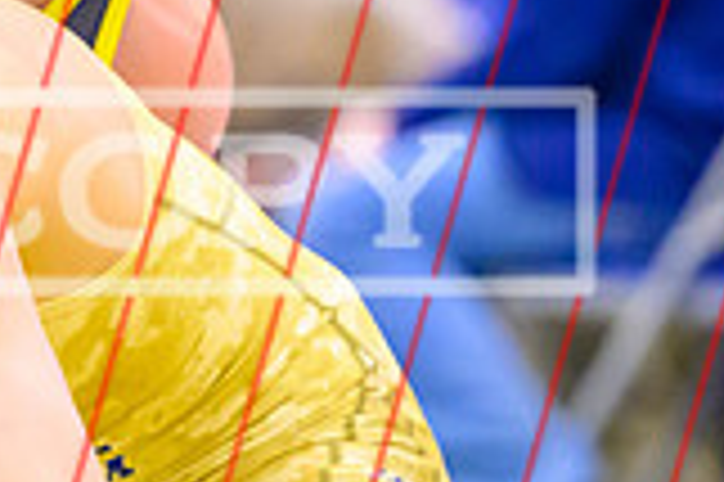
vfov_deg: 1.8
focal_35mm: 769
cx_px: -293
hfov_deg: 2.7
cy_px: 462
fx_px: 15449
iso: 6400
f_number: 2.8
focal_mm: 160
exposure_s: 1/640
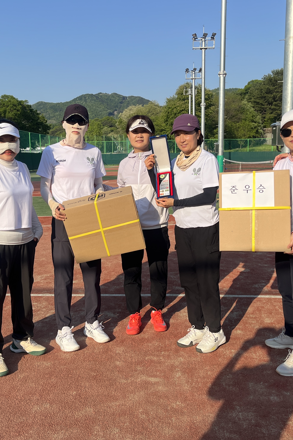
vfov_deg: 51.9
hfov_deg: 35.9
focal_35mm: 37
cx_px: 135
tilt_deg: -6.3
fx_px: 452
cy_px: 217
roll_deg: +0.1
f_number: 1.6
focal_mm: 5.1
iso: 50
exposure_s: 1/2825
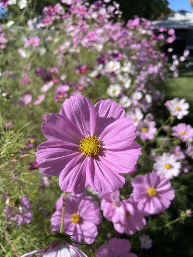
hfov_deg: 53.1
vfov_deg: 67.3
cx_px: 96
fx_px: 193
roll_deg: +2.4
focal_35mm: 26
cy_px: 128
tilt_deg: -22.3
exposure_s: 1/2817
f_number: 1.6
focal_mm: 4.2
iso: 32
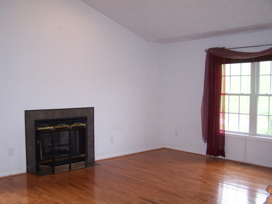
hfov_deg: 49.0
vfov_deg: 37.7
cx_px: 136
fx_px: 299
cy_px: 102
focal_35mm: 38
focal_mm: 6.3
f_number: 2.8
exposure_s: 1/60
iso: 140
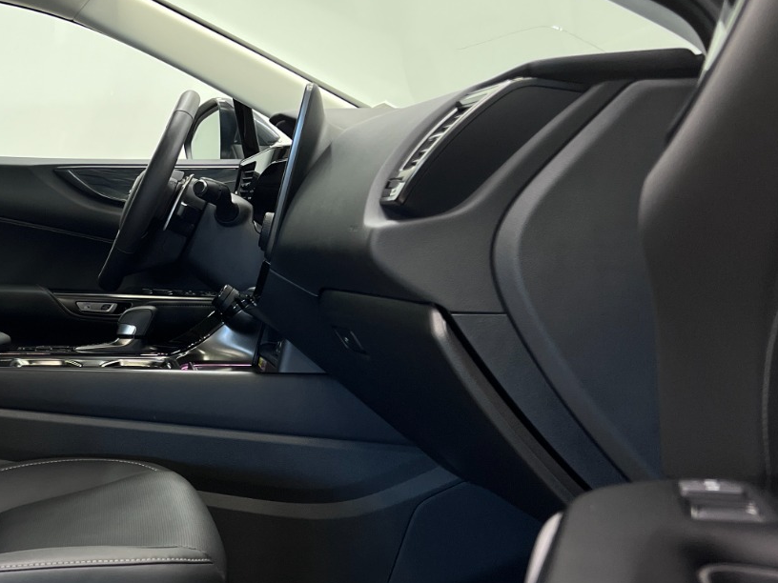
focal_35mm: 51
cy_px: 330
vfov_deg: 28.5
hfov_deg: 34.7
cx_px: 34
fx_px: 1146
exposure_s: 1/120
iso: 125
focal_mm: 5.7
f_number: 1.5
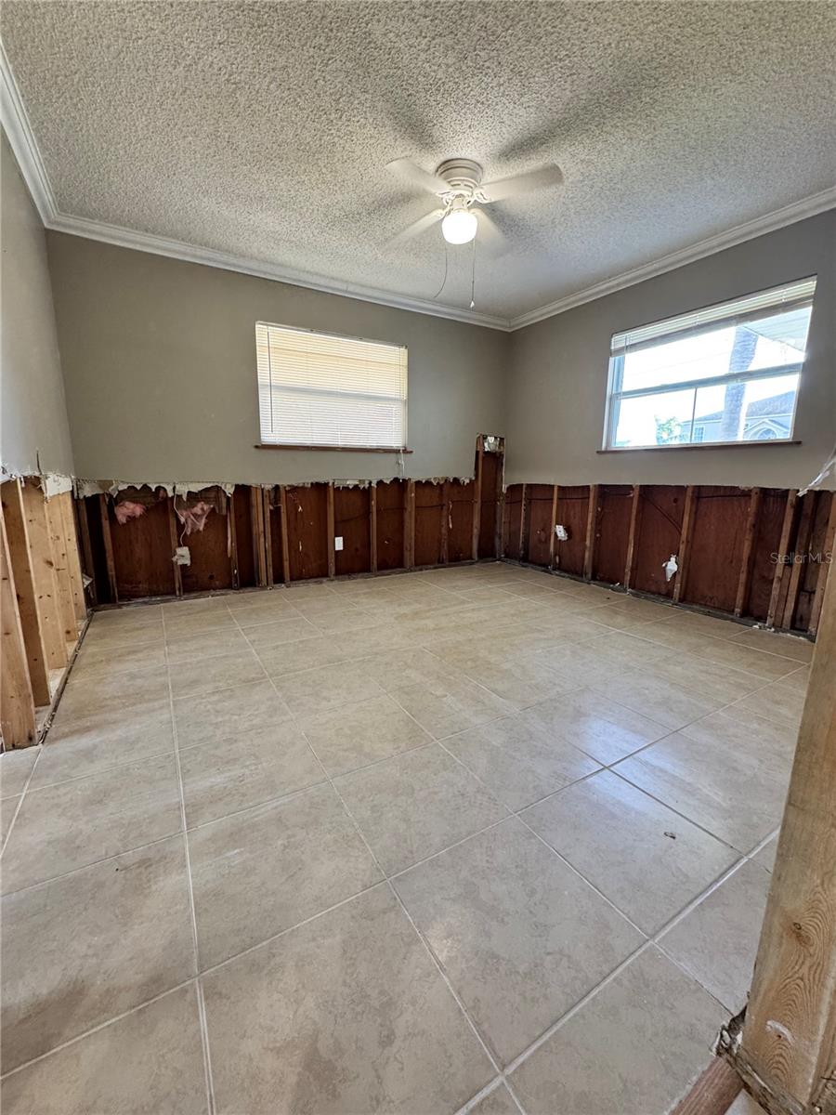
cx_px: 418
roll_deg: -0.1
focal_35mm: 14
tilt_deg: -10.4
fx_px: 451
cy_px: 558
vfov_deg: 102.1
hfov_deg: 85.7
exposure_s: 1/60
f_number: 2.2
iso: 250
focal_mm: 2.22
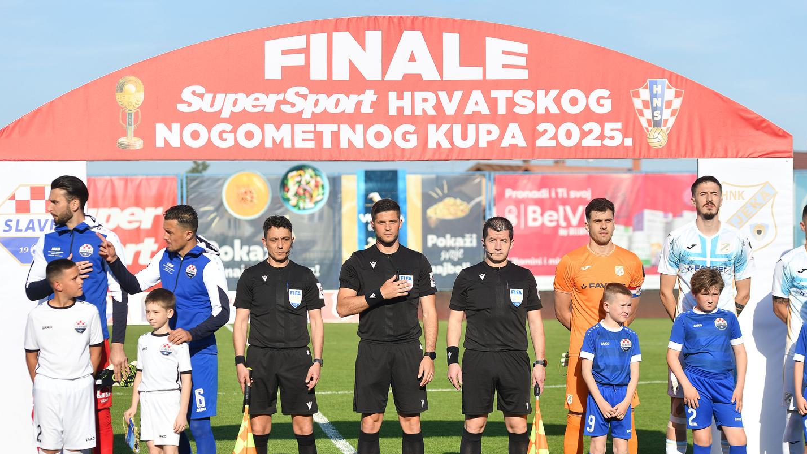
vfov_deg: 11.2
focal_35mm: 108
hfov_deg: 19.8
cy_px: 274
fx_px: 2311
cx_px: 415
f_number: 5
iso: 100
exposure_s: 1/1250
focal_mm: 92
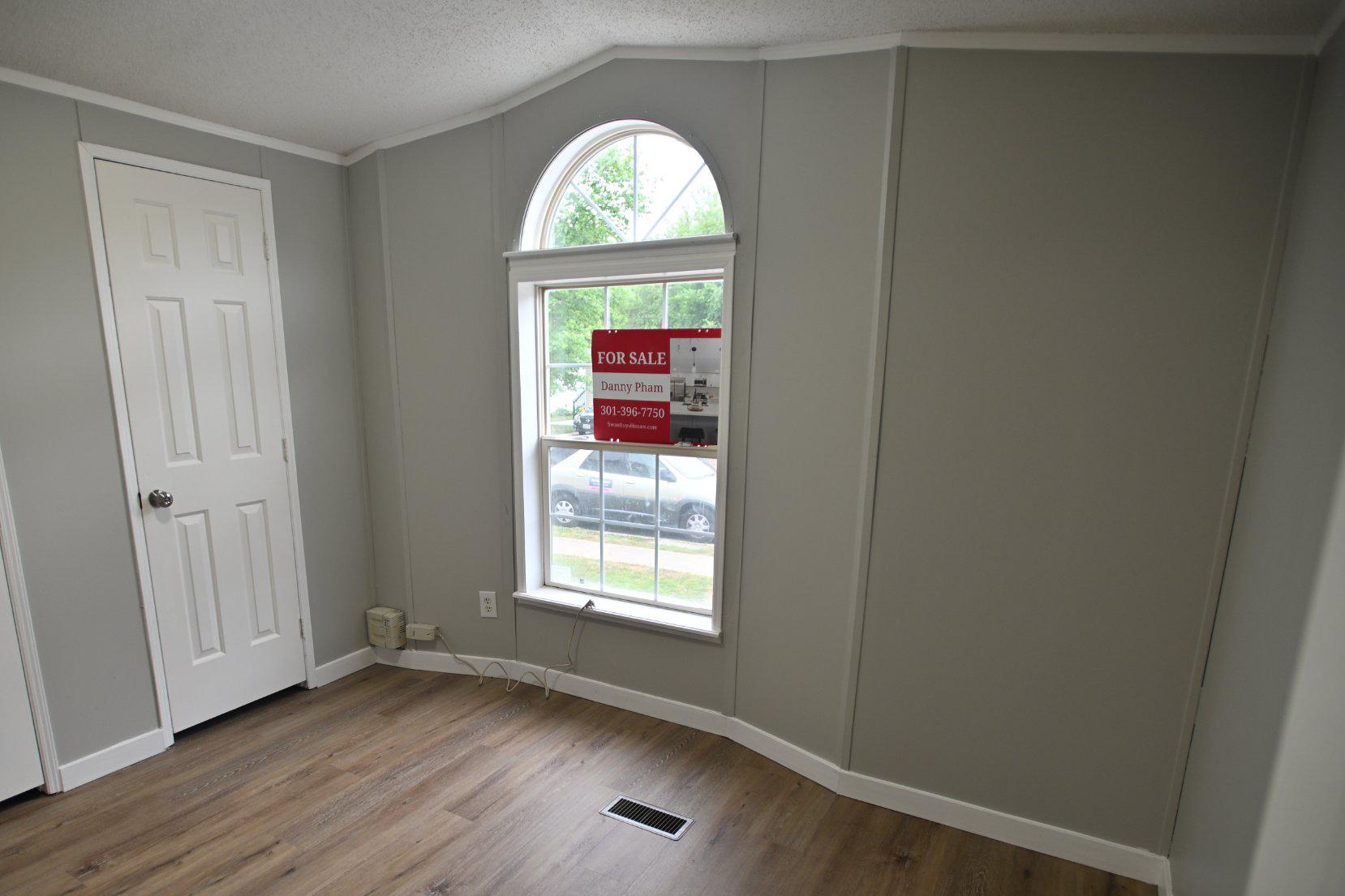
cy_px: 540
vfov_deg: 59.0
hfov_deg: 80.9
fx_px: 784
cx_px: 597
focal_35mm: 21
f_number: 2.8
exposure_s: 1/160
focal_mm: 17
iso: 200
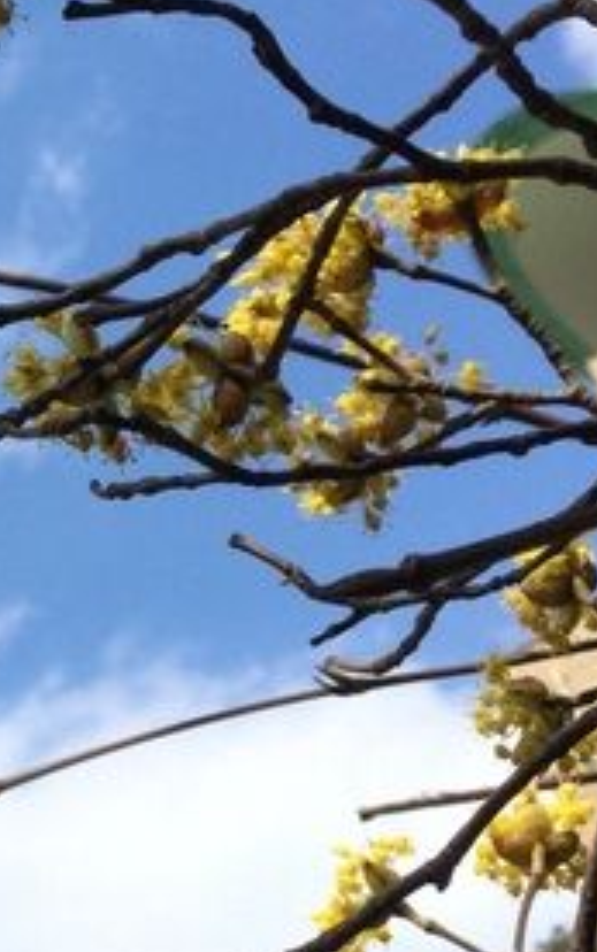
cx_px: -216
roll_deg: +15.9
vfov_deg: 21.4
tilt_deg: +37.4
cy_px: 429
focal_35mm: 97
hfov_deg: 13.0
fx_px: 2520
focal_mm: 3.3
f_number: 2.4
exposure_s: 1/1116
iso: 25
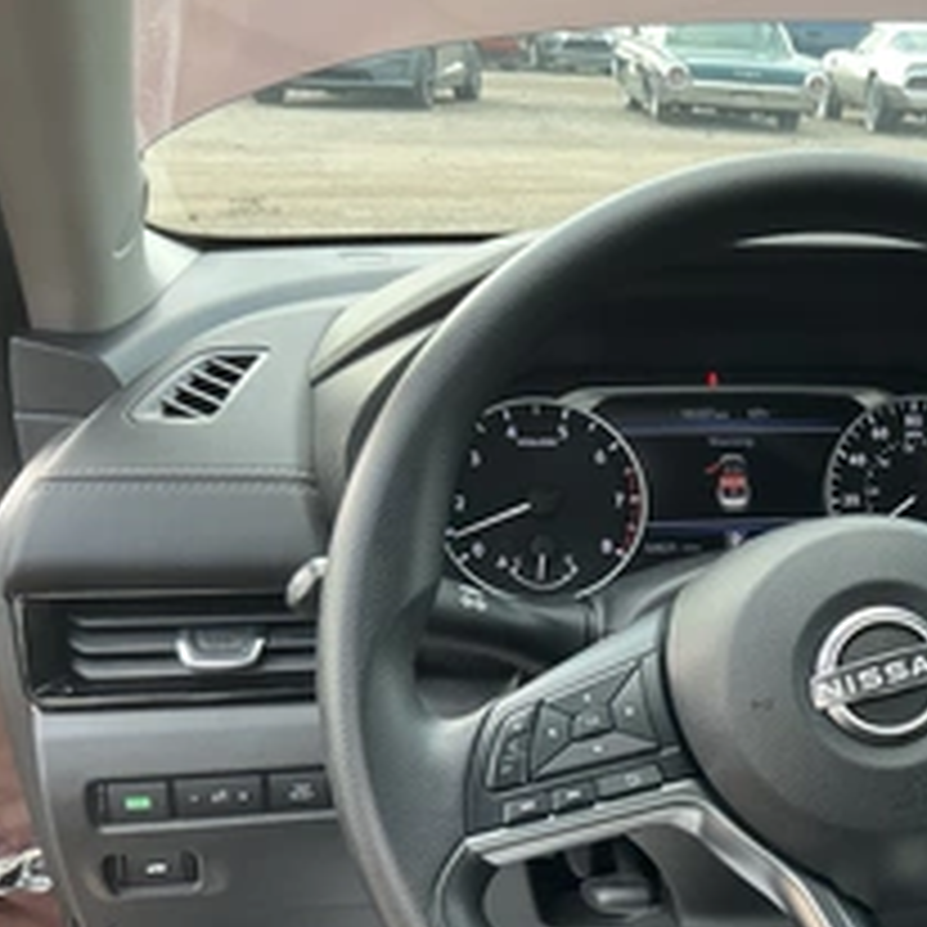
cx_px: 878
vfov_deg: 35.0
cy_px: 616
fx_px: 1454
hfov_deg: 33.1
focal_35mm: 48
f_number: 1.8
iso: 40
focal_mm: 3
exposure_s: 1/122
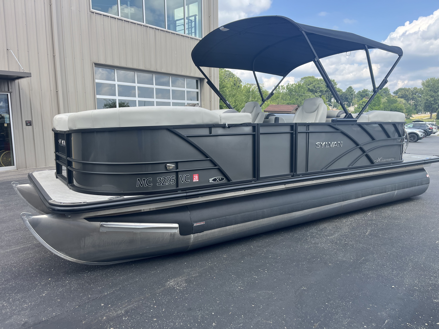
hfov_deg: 67.3
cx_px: 220
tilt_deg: -9.2
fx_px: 330
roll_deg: +0.6
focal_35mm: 26
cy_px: 164
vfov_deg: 53.1
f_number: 1.6
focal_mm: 5.1
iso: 50
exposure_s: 1/920
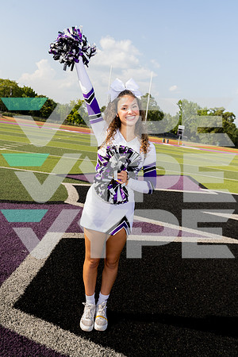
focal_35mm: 32
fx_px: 317
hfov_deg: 41.1
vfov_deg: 58.7
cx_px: 119
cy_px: 178
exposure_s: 1/250
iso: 100
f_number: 6.3
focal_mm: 32
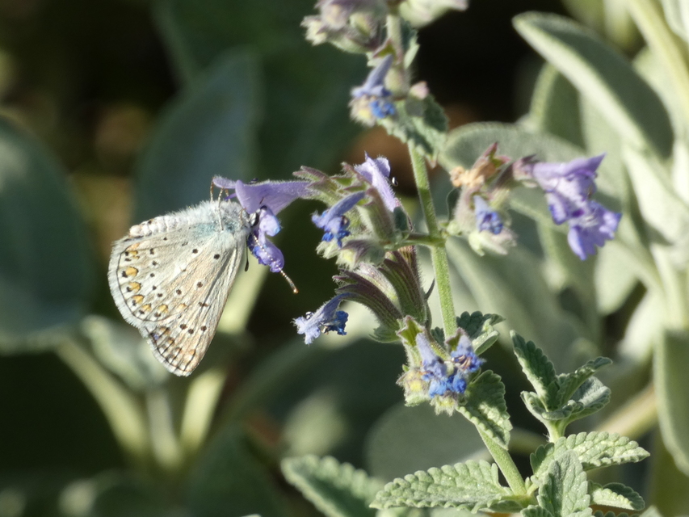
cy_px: 258
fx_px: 9635
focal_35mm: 484
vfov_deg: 3.1
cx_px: 344
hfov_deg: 4.1
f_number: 5.6
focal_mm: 86.7
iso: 100
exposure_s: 1/100
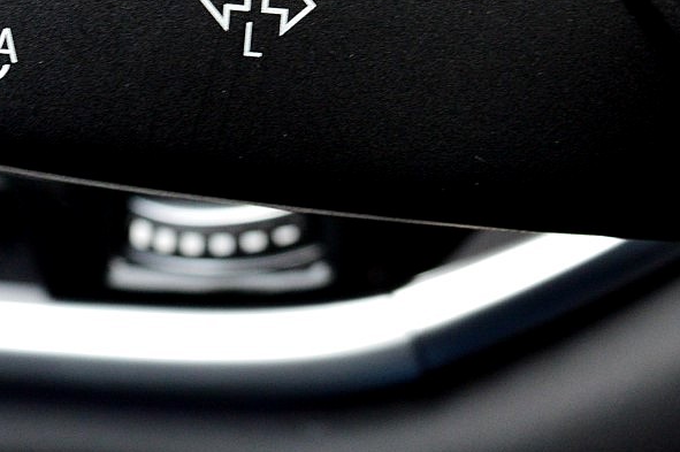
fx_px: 2725
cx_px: 235
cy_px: -63
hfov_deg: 14.2
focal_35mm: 144
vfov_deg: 9.4
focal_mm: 35
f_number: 8
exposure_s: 1/60
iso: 800
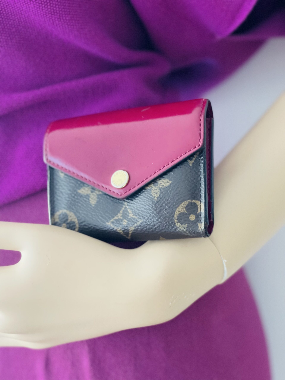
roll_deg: +6.9
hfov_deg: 22.9
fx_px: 703
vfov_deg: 30.3
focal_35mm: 64
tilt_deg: -15.3
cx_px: 142
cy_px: 190
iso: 400
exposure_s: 1/26
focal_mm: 7.5
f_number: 2.2
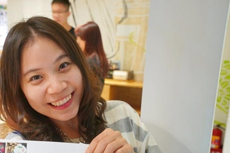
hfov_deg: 39.5
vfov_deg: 27.3
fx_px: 313
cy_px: 106
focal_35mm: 49
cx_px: 63
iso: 1000
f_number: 5.6
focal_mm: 31
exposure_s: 1/8
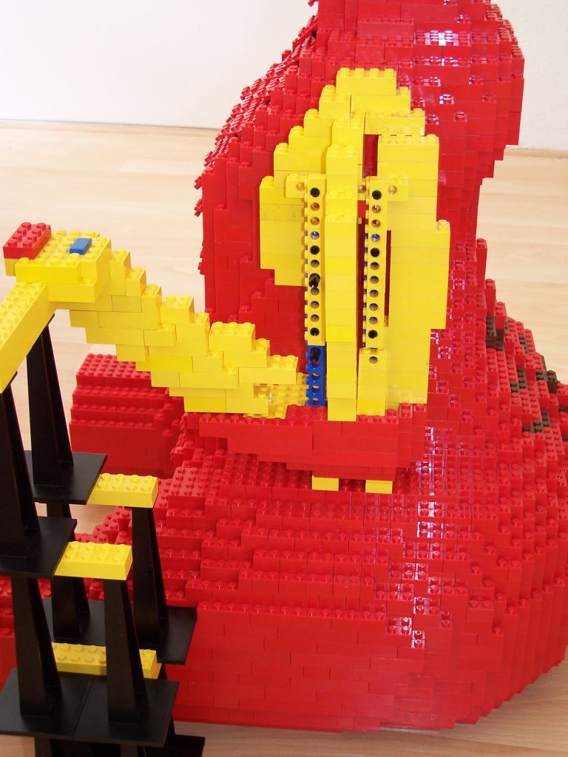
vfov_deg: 34.3
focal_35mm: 56
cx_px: 284
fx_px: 1225
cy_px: 378
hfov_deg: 26.1
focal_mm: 9.3
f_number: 3.1
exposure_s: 1/4
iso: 80
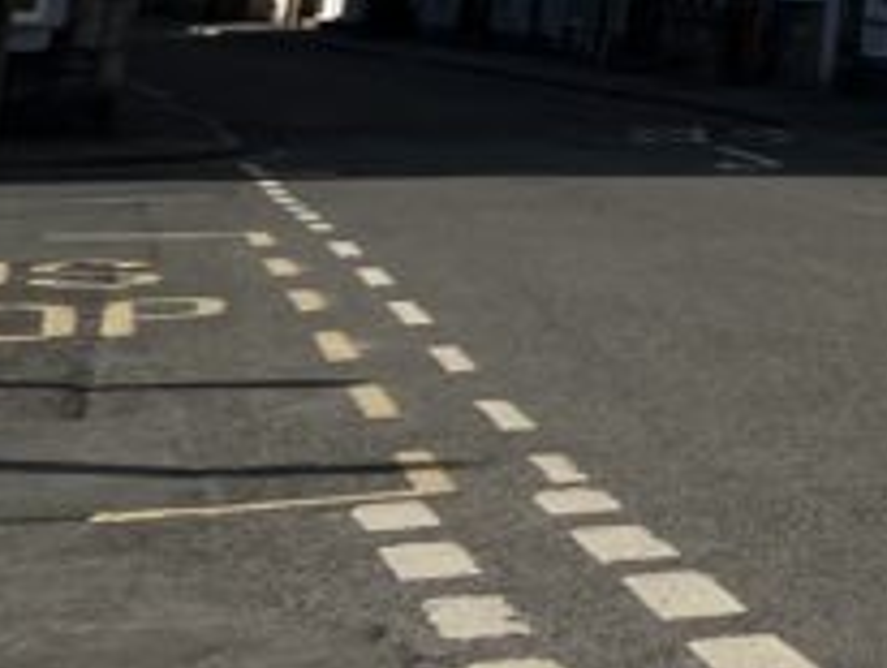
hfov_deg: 12.2
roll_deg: -1.2
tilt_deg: +16.3
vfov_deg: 9.4
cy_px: -983
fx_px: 3566
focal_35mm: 139
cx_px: 1886
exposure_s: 1/3040
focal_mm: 3.99
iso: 32
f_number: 1.8
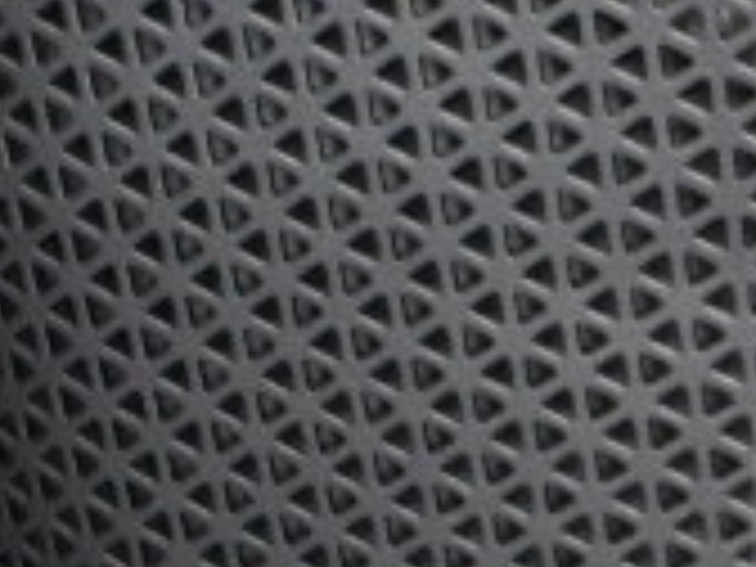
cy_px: 313
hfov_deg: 16.4
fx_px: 2293
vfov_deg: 14.1
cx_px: 1256
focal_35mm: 105
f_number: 3.8
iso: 6400
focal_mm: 20
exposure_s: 1/30
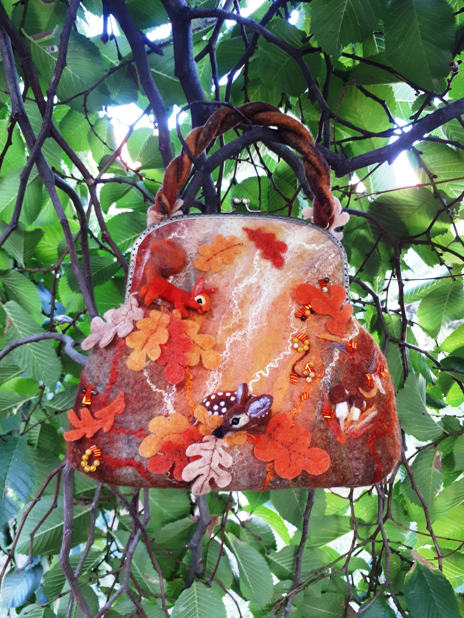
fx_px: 483
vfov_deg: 65.3
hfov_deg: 51.4
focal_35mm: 27
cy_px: 309
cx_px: 232
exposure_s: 1/25
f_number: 1.9
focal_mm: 3.6
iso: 160
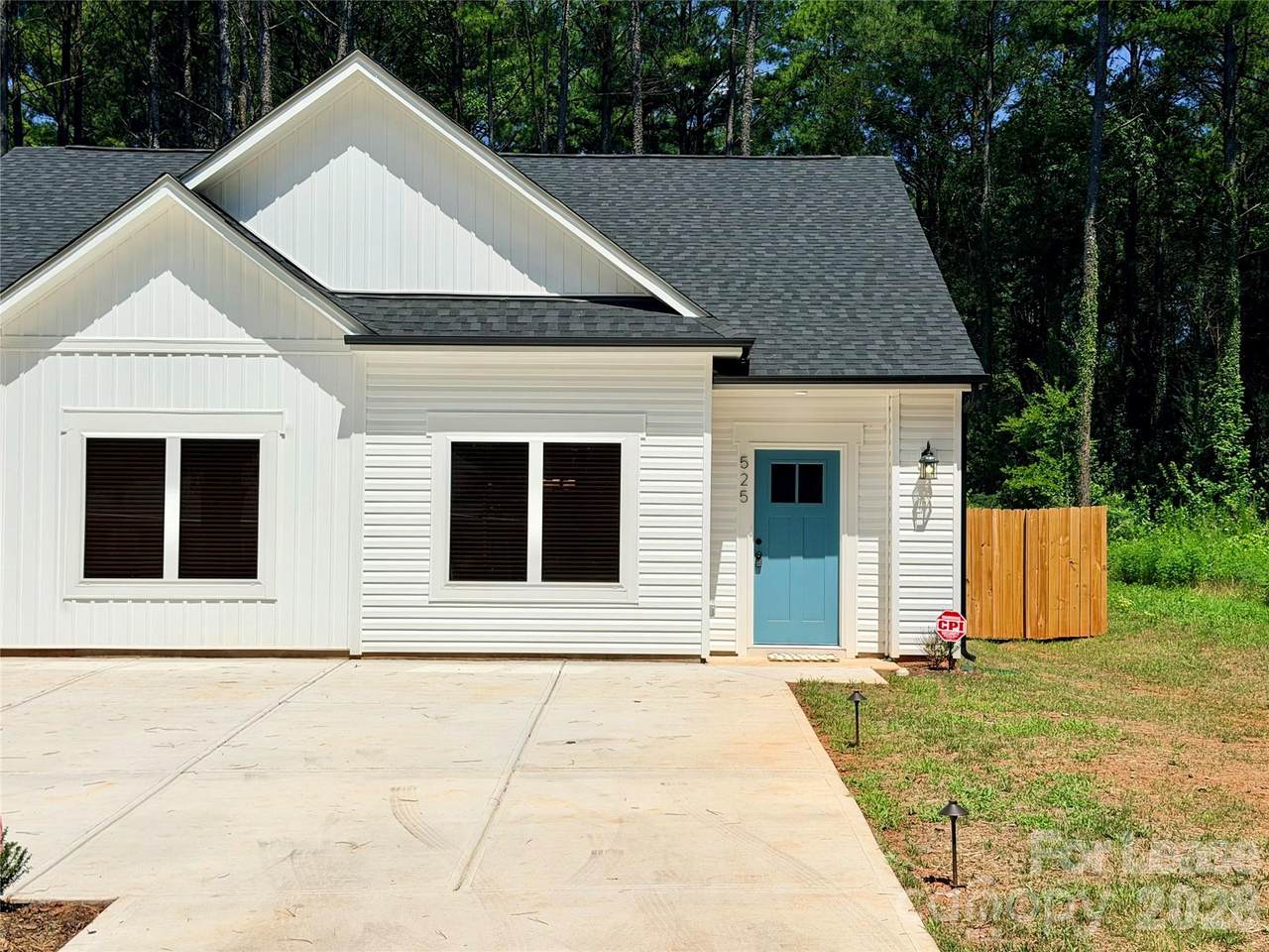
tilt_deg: +0.6
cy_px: 476
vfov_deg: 30.3
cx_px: 634
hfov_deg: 39.7
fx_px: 1760
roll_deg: -0.6
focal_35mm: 48
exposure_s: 1/13333
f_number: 1.78
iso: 80
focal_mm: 6.76
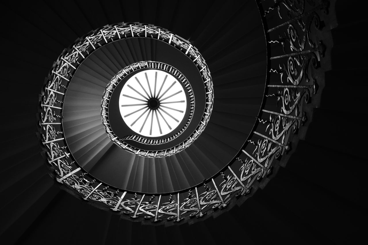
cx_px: 184
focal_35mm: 42
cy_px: 122
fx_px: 429
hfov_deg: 46.4
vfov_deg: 31.9
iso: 2000
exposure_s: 1/40
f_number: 8
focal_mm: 27.7
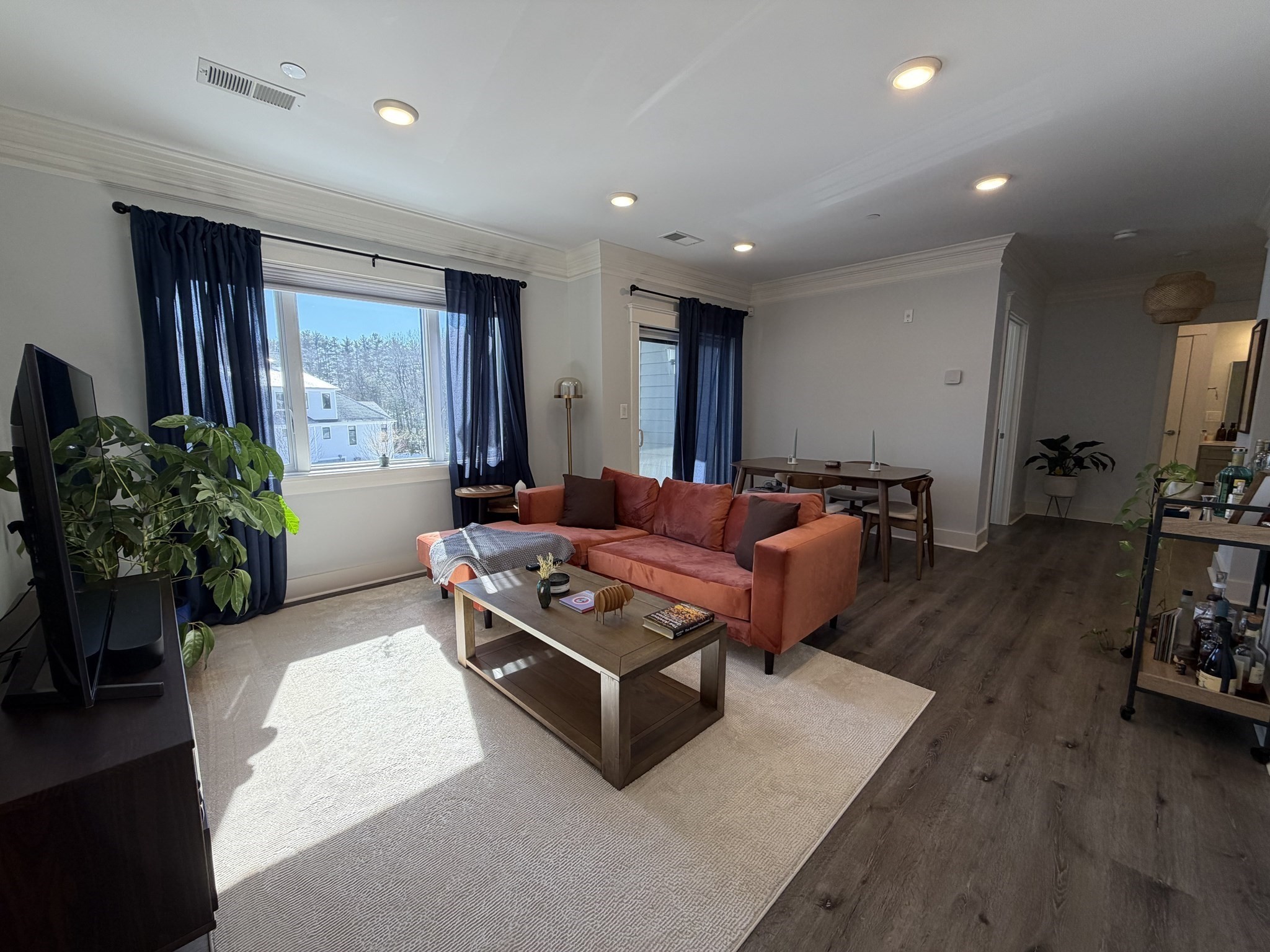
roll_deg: +0.3
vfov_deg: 85.7
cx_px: 635
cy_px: 476
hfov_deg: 102.1
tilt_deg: -7.2
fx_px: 514
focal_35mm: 14
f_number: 2.2
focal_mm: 2.22
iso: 64
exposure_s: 1/140
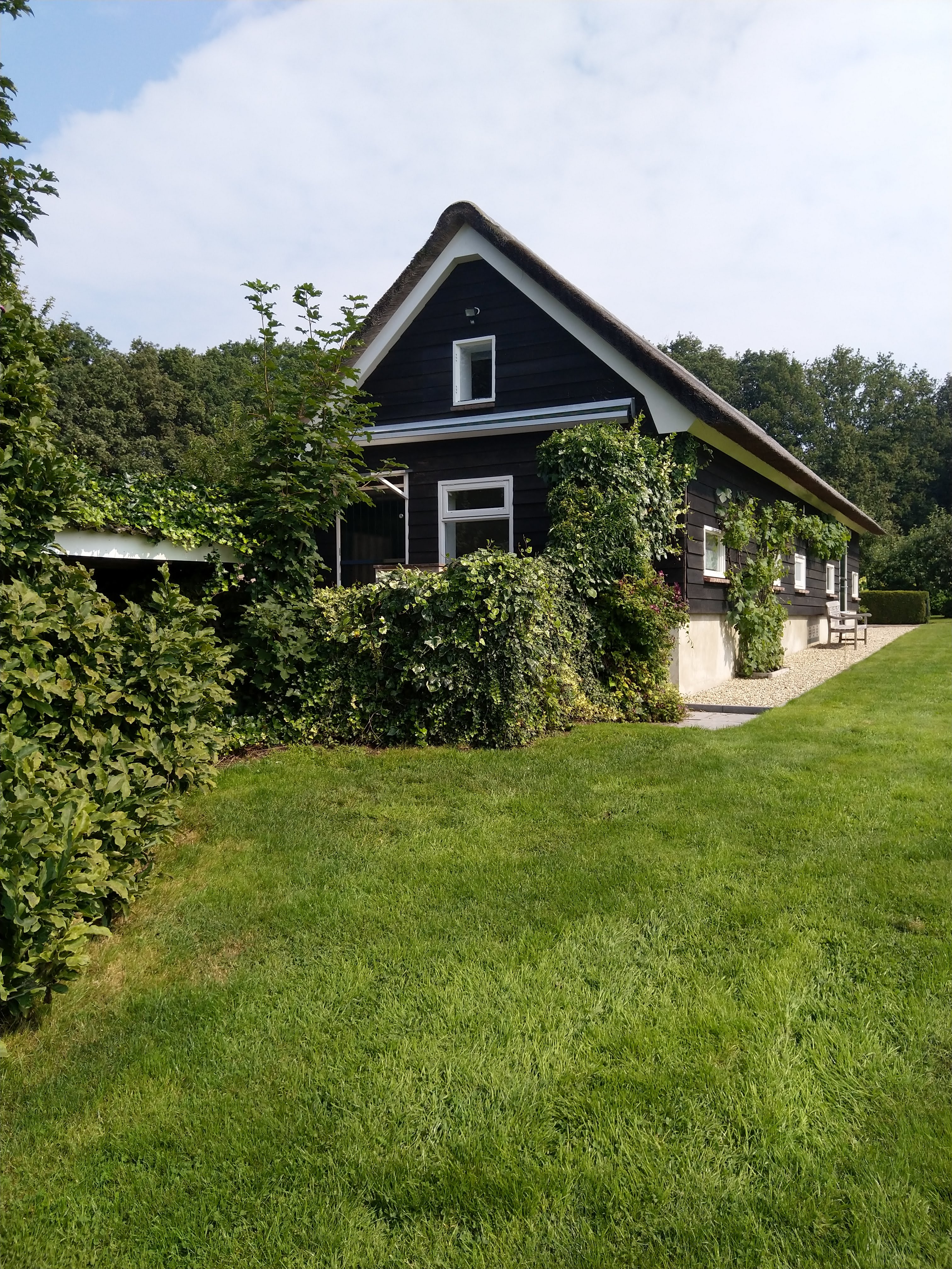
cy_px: 634
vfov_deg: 69.4
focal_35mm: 25
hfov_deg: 54.9
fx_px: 917
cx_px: 476
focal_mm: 4.28
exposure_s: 1/2249
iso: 100
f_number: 1.75
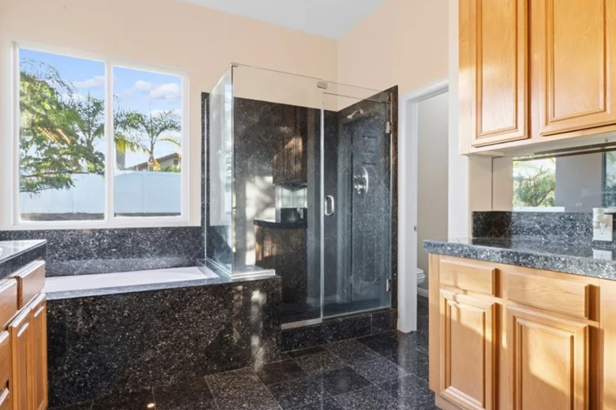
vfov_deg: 61.8
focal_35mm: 20
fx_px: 342
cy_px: 217
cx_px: 329
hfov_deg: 83.9
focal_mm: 12
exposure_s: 1/1.67
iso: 400
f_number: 22
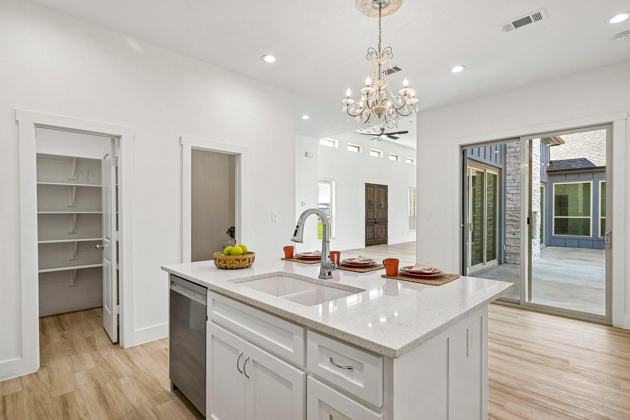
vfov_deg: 68.9
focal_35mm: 18
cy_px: 210
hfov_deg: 91.6
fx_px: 306
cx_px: 315
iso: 400
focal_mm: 17.5
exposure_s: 1/80
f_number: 8
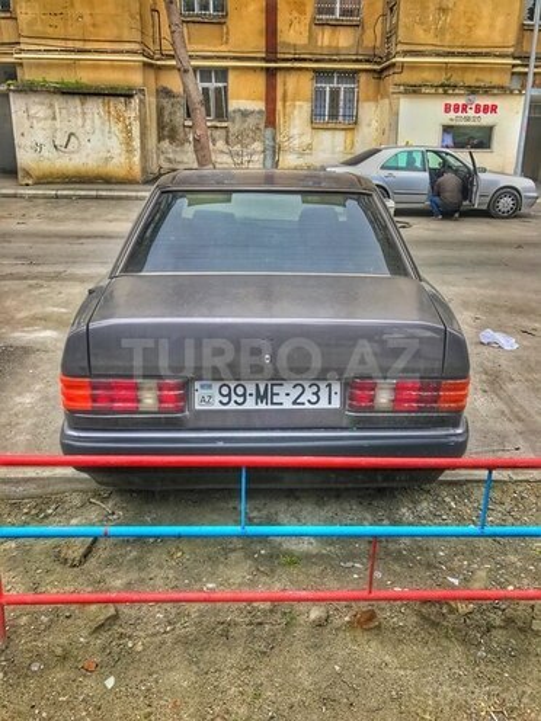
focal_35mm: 28
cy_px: 360
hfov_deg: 49.7
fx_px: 583
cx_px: 270
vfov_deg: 63.4
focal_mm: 3.99
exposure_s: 1/112
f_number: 1.8
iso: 20
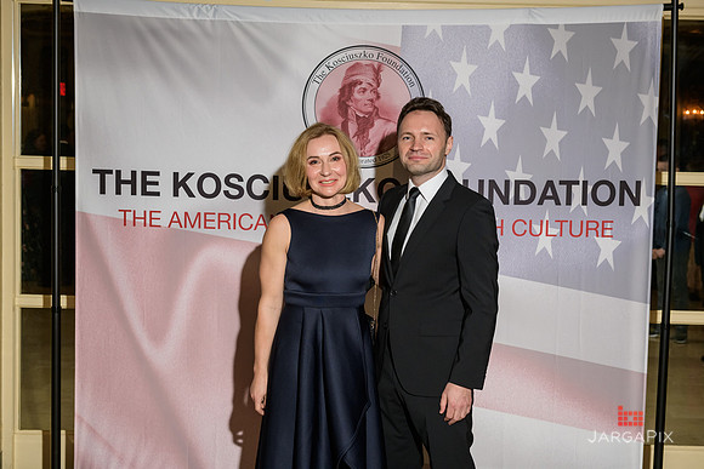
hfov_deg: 38.2
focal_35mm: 52
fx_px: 1017
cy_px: 234
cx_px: 352
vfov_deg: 26.0
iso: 800
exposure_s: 1/100
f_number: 5
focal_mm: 52
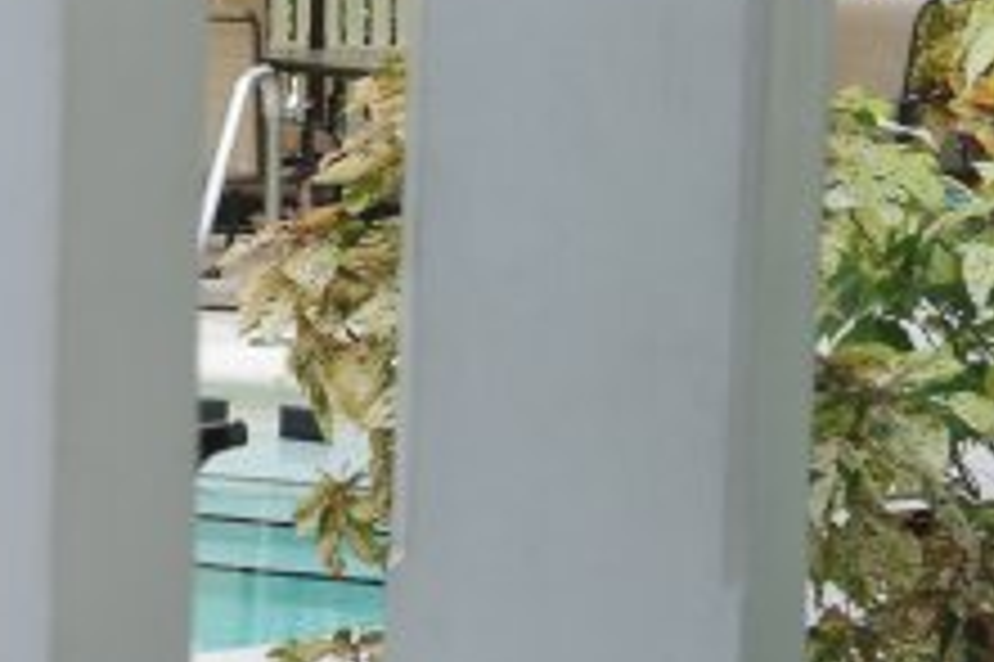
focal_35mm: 145
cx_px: -639
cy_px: 268
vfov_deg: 9.4
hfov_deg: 13.1
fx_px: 4001
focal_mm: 26
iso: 100
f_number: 4
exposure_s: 1/100
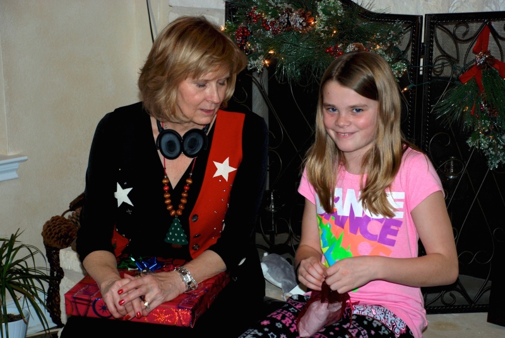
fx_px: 1306
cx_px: 252
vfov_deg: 14.7
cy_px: 169
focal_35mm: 93
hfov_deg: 21.9
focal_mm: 62
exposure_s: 1/60
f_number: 5.3
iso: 200
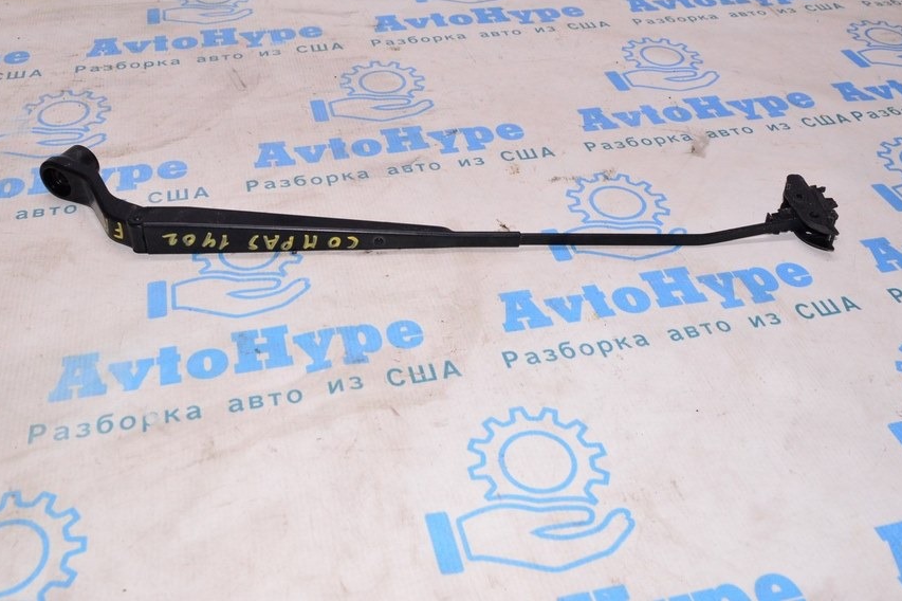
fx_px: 902
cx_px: 417
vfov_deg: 36.7
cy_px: 242
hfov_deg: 53.1
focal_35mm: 36
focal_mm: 20
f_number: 8
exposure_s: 1/125
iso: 1600
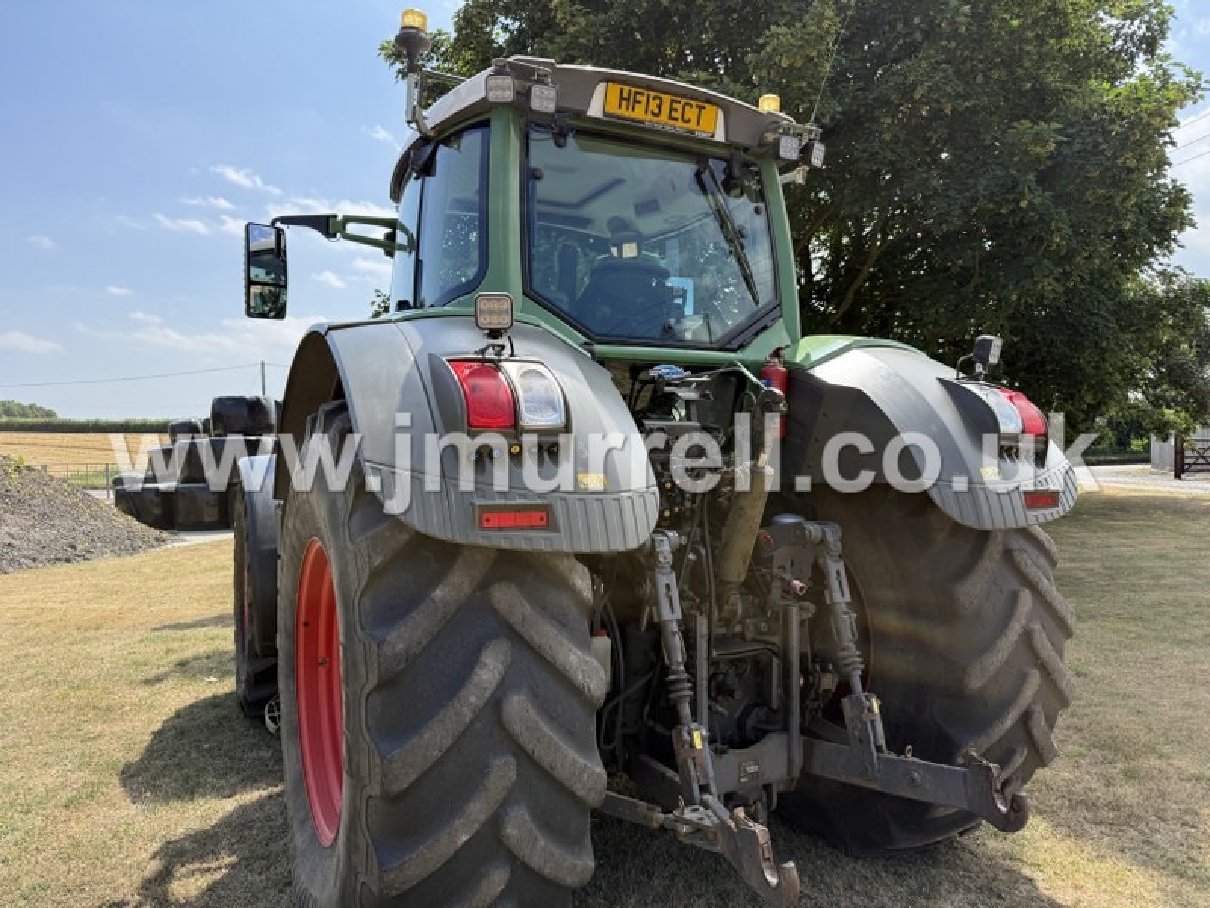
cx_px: 605
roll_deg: +0.7
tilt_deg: -0.7
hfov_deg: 71.6
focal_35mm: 24
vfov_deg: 56.8
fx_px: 839
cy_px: 454
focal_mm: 6.76
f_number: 1.78
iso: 100
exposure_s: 1/2907
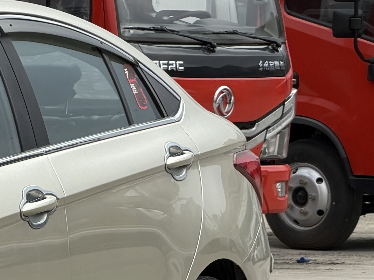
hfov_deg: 5.4
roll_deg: +1.0
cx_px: -254
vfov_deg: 4.1
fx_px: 3921
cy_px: 235
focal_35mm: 363
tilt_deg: -2.6
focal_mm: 16.89
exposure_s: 1/631
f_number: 2.8
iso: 40
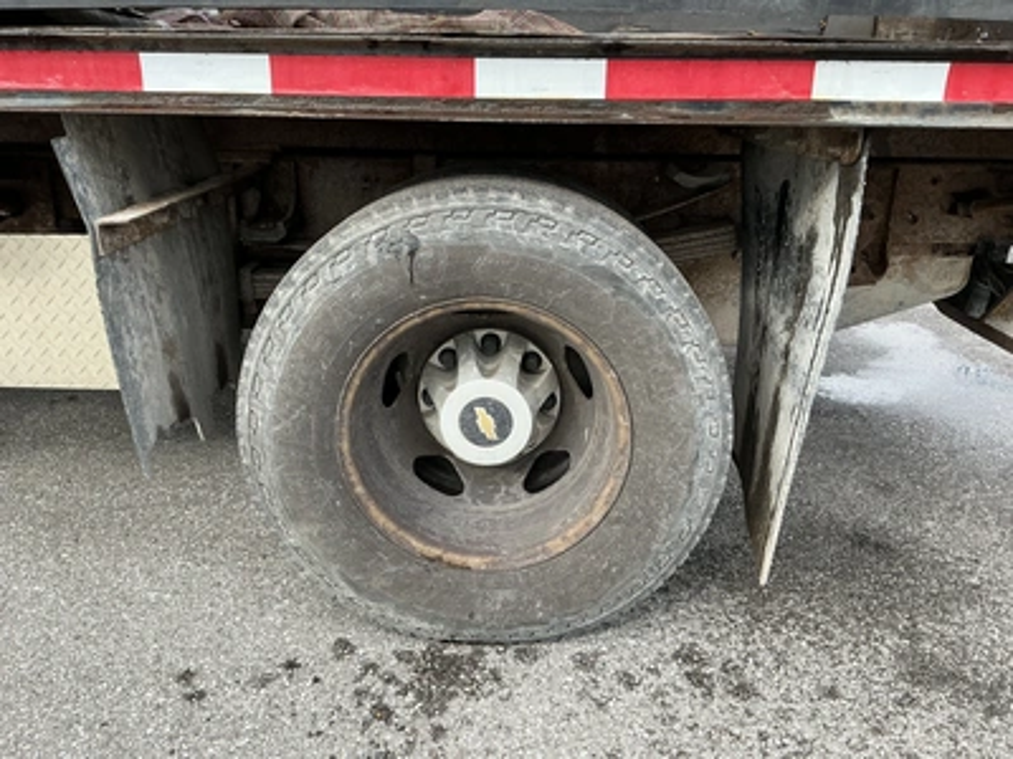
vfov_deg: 49.7
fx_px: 819
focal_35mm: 28
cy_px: 380
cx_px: 506
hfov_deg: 63.4
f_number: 1.8
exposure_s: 1/180
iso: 20
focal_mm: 3
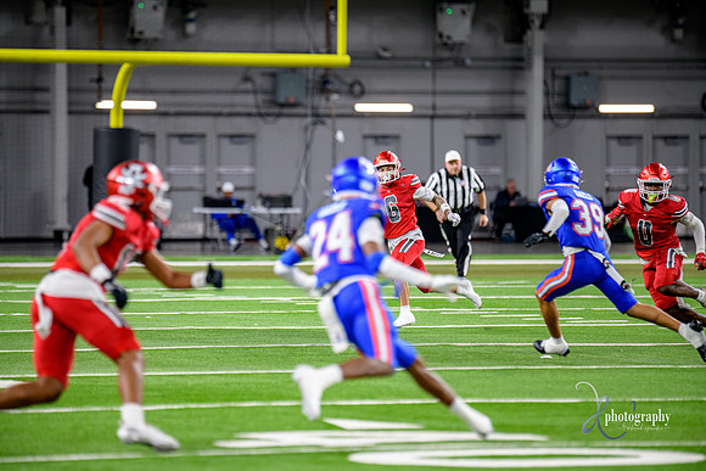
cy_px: 236
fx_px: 5296
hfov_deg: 7.6
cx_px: 353
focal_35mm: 270
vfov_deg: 5.1
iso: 1000
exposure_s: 1/400
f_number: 2.8
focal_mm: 270
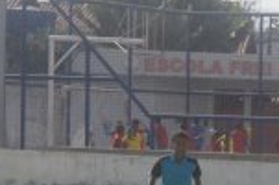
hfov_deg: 6.1
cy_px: 368
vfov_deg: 4.1
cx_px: 576
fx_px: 2560
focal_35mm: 331
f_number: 14
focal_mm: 50
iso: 800
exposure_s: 1/800
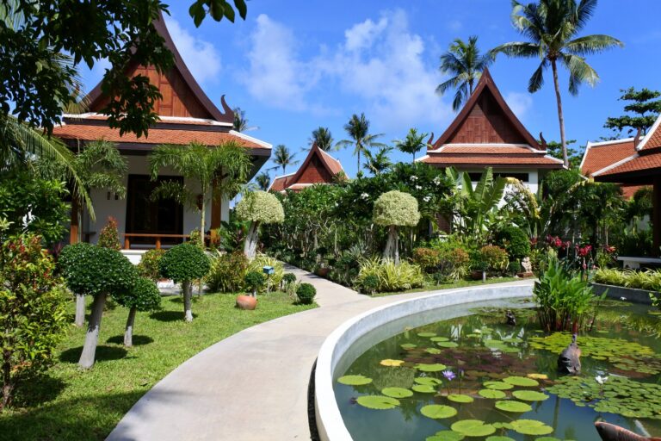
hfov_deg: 67.4
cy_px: 220
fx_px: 496
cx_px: 330
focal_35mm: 27
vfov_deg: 47.9
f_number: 5
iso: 160
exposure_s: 1/800
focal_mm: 10
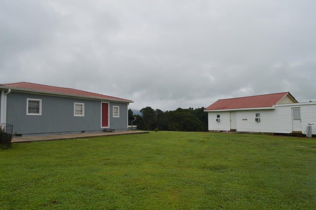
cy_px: 105
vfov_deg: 47.8
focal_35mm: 27
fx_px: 237
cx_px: 158
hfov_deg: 67.4
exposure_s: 1/200
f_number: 7.1
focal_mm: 18
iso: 100
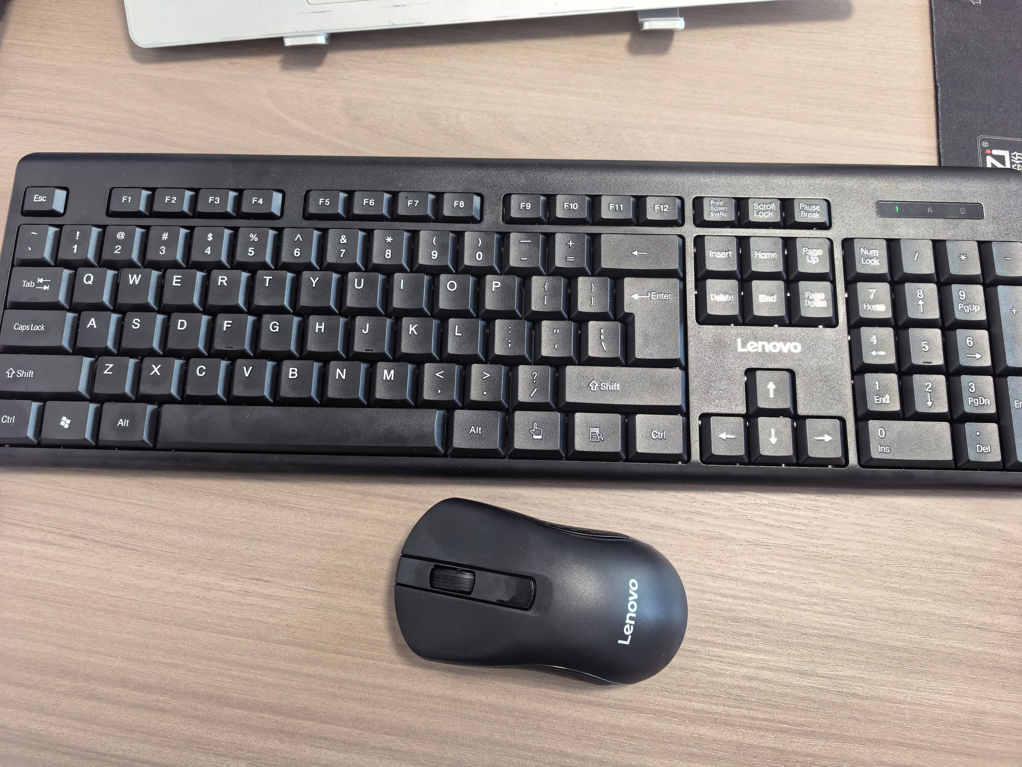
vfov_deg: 56.8
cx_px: 511
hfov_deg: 71.6
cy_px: 384
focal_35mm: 24
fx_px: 709
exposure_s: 1/100
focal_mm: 5.75
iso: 160
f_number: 2
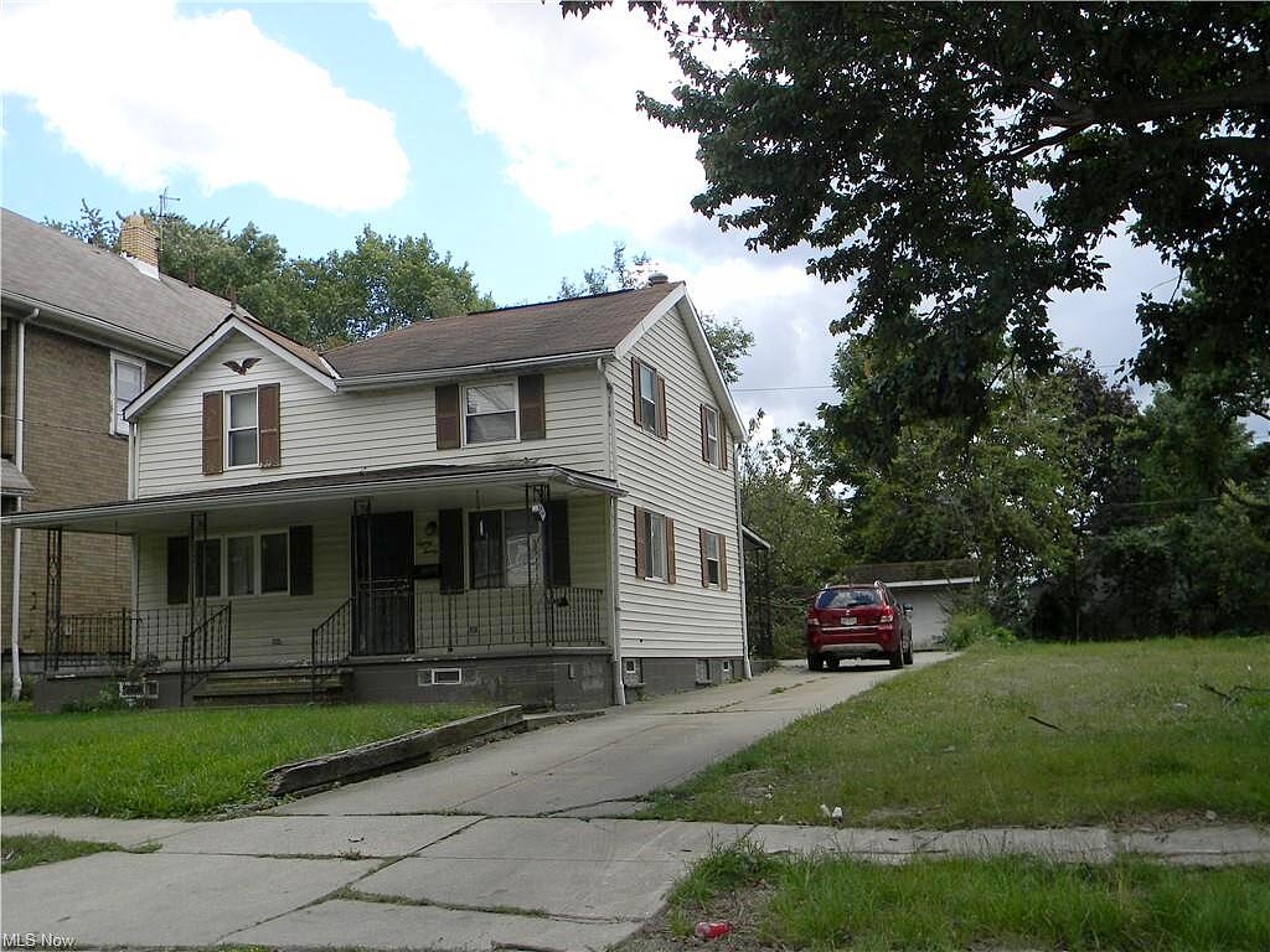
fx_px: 1321
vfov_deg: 39.7
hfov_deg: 51.4
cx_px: 635
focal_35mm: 36
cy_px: 476
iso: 80
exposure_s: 1/440
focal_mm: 6.4
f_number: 3.7
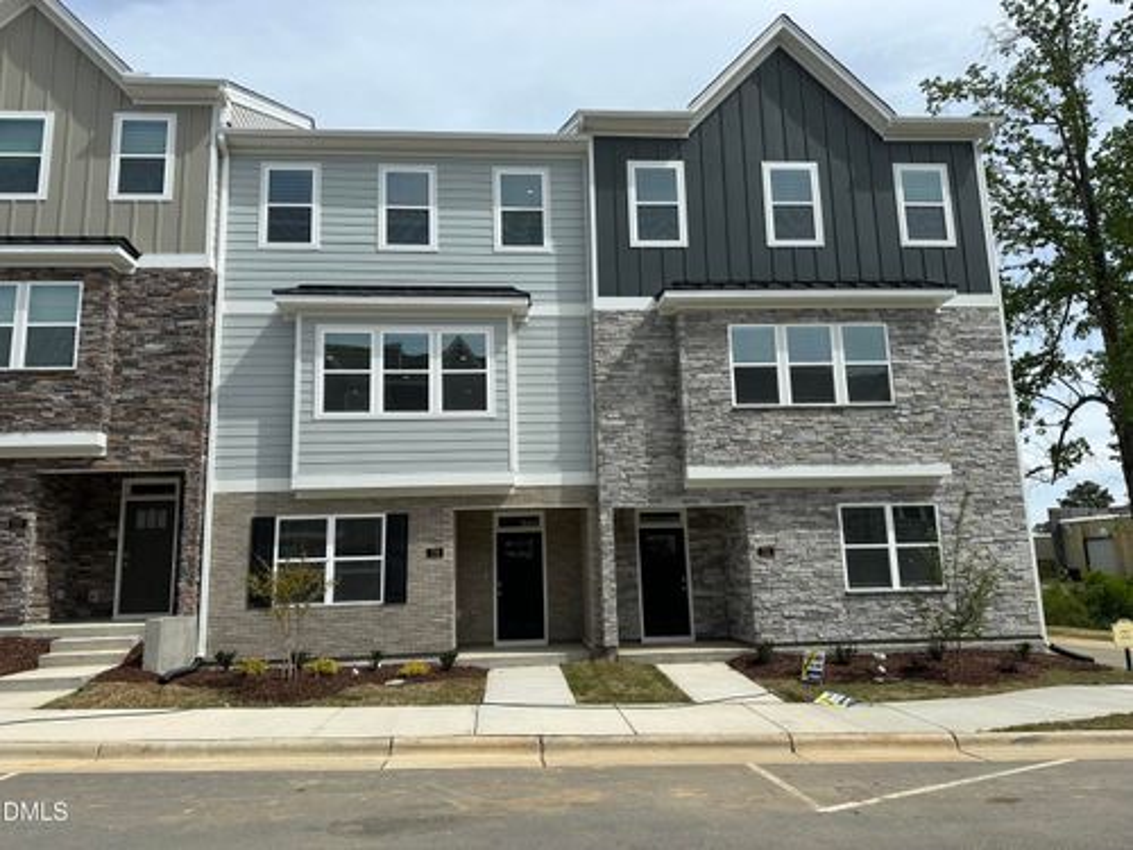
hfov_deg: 71.6
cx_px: 566
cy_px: 425
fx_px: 786
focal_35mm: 24
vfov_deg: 56.8
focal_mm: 6.86
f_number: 1.78
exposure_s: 1/5848
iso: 80
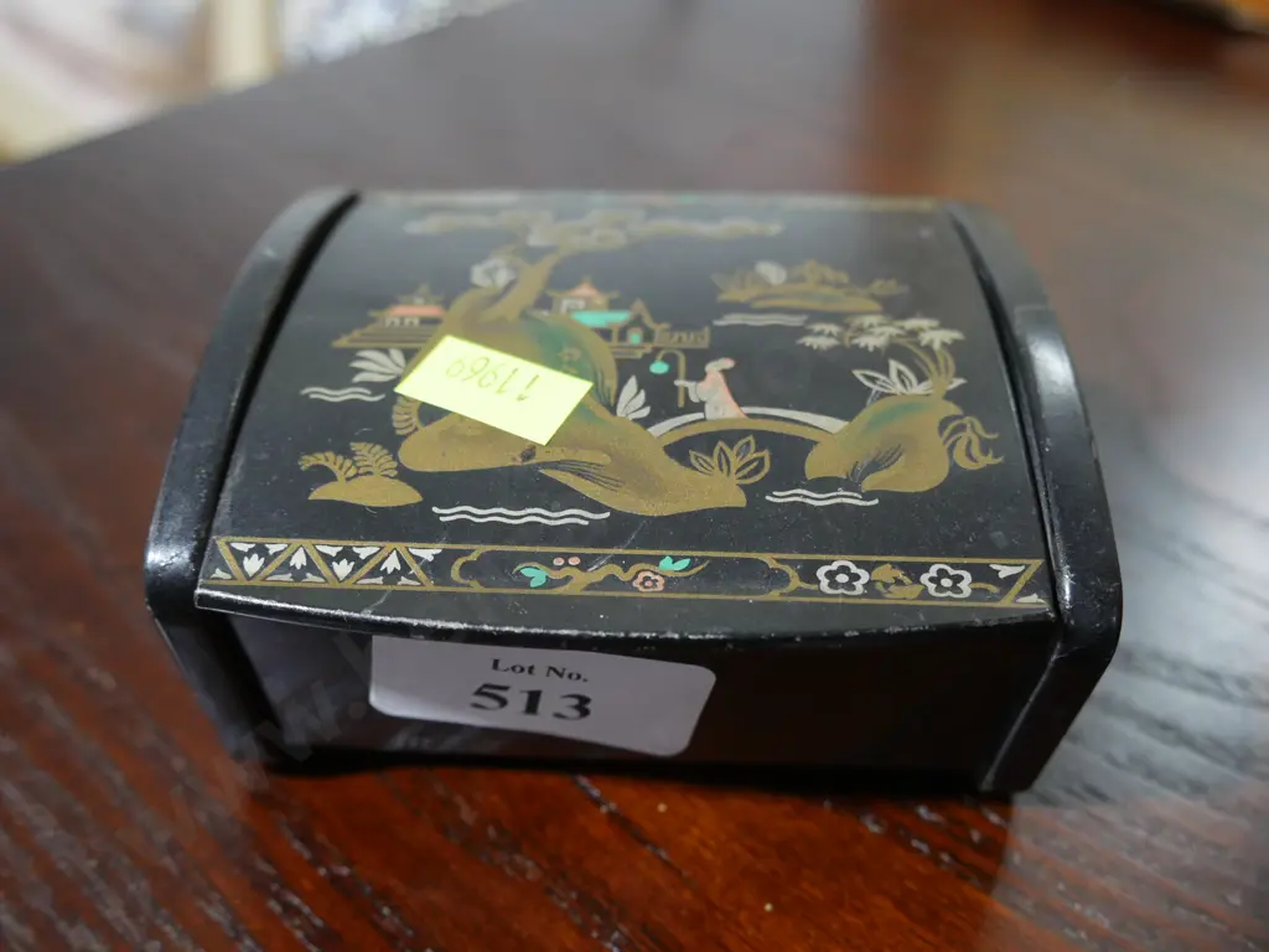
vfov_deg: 37.7
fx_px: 1393
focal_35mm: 38
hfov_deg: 49.0
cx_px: 634
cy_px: 476
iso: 1000
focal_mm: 19
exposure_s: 1/60
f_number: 4.1
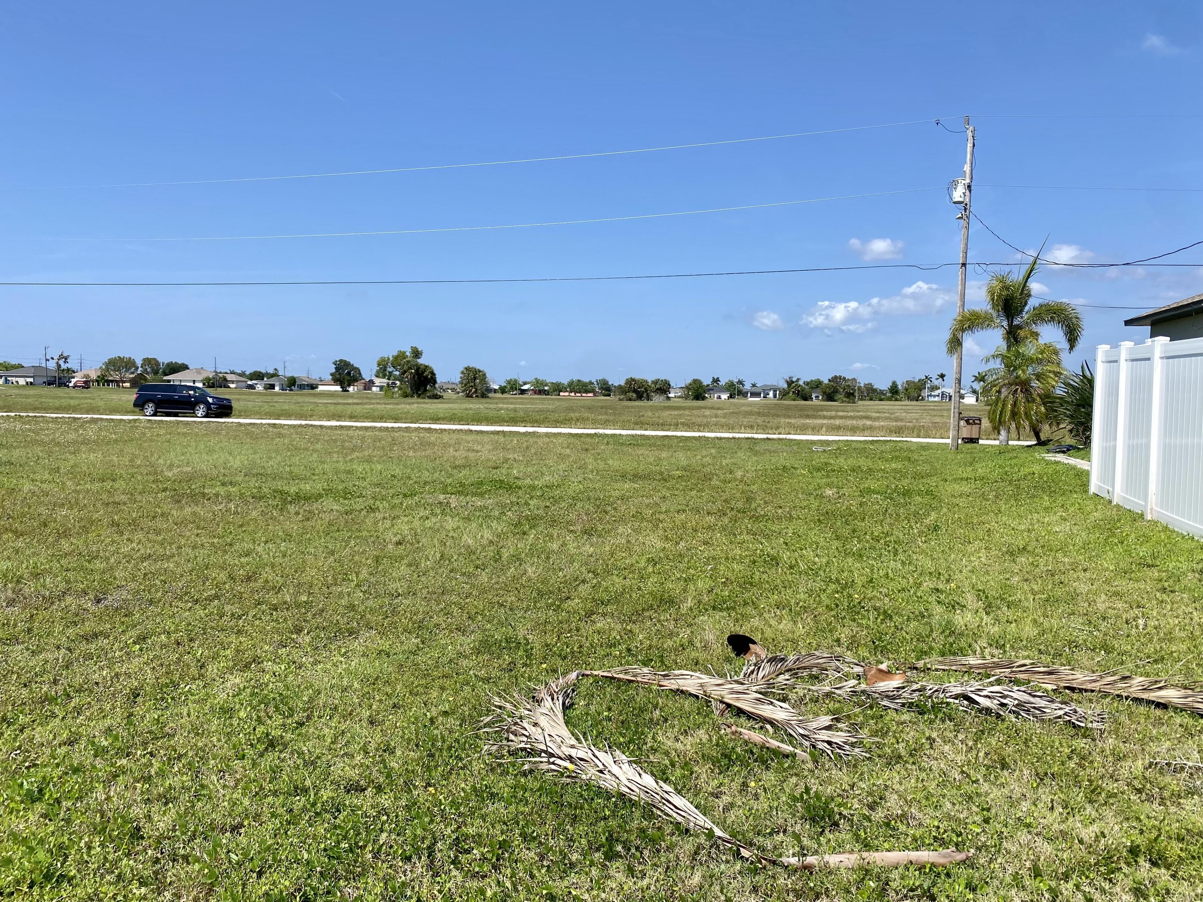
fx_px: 904
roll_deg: -1.2
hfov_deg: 67.3
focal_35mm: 26
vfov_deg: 53.1
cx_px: 602
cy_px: 451
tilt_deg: -3.5
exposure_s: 1/3497
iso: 32
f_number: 1.8
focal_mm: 4.25
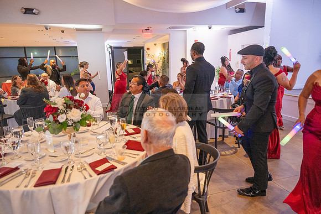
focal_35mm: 24
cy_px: 107
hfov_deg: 73.7
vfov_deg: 53.2
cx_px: 160
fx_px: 214
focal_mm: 24
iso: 2000
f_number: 2.8
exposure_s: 1/200
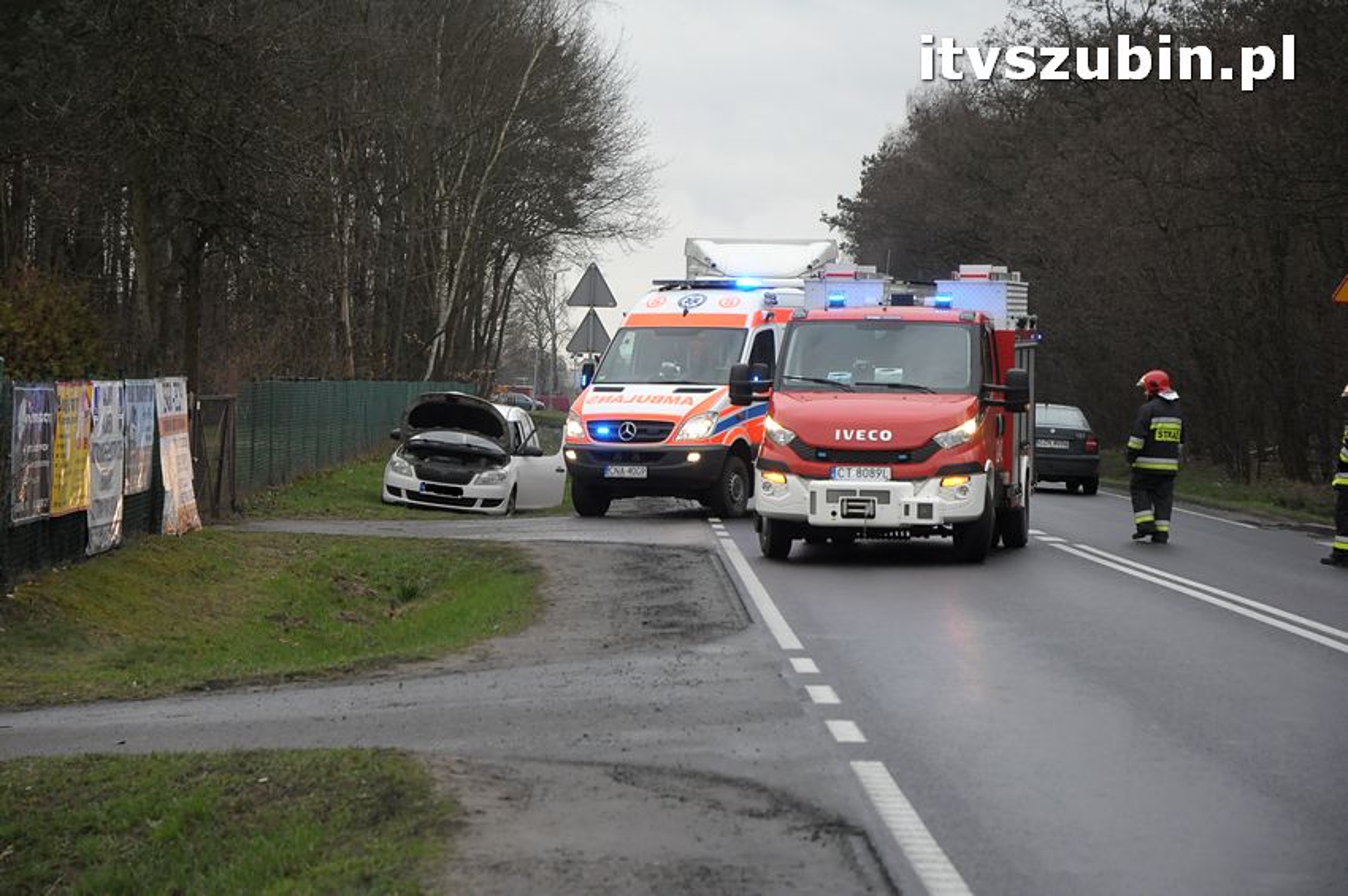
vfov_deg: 13.0
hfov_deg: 19.5
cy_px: 448
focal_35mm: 105
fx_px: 3928
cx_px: 674
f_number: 6.3
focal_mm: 70
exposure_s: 1/640
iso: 1000
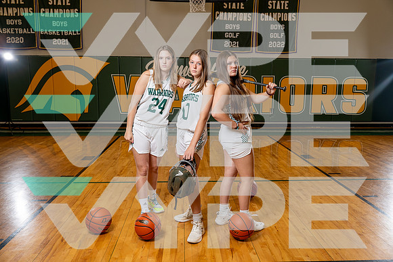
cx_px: 196
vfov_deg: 42.3
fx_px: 338
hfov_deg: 60.3
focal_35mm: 31
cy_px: 131
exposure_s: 1/250
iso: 250
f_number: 4
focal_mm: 31
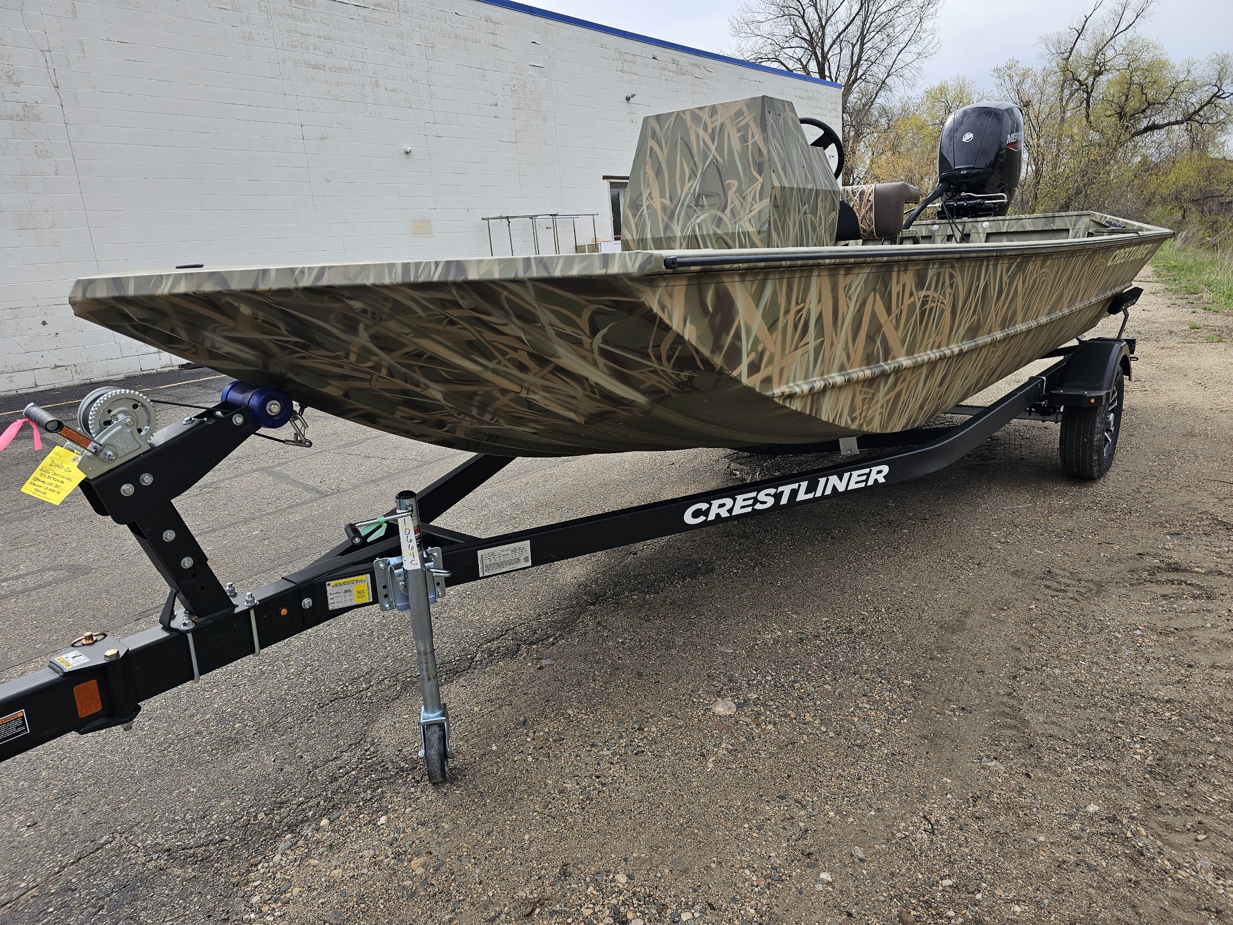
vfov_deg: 58.9
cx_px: 616
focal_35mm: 23
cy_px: 462
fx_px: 819
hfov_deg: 73.9
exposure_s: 1/588
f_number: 1.7
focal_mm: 6.3
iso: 12
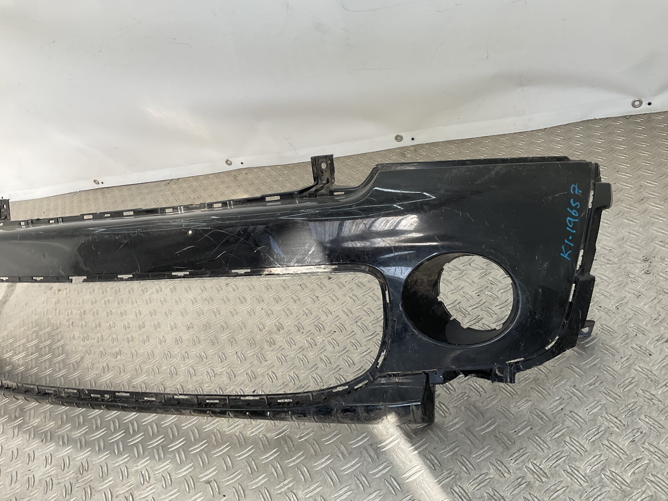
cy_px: 250
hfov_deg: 61.7
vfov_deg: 48.2
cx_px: 334
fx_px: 560
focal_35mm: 29
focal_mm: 3
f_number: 1.8
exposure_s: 1/173
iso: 16
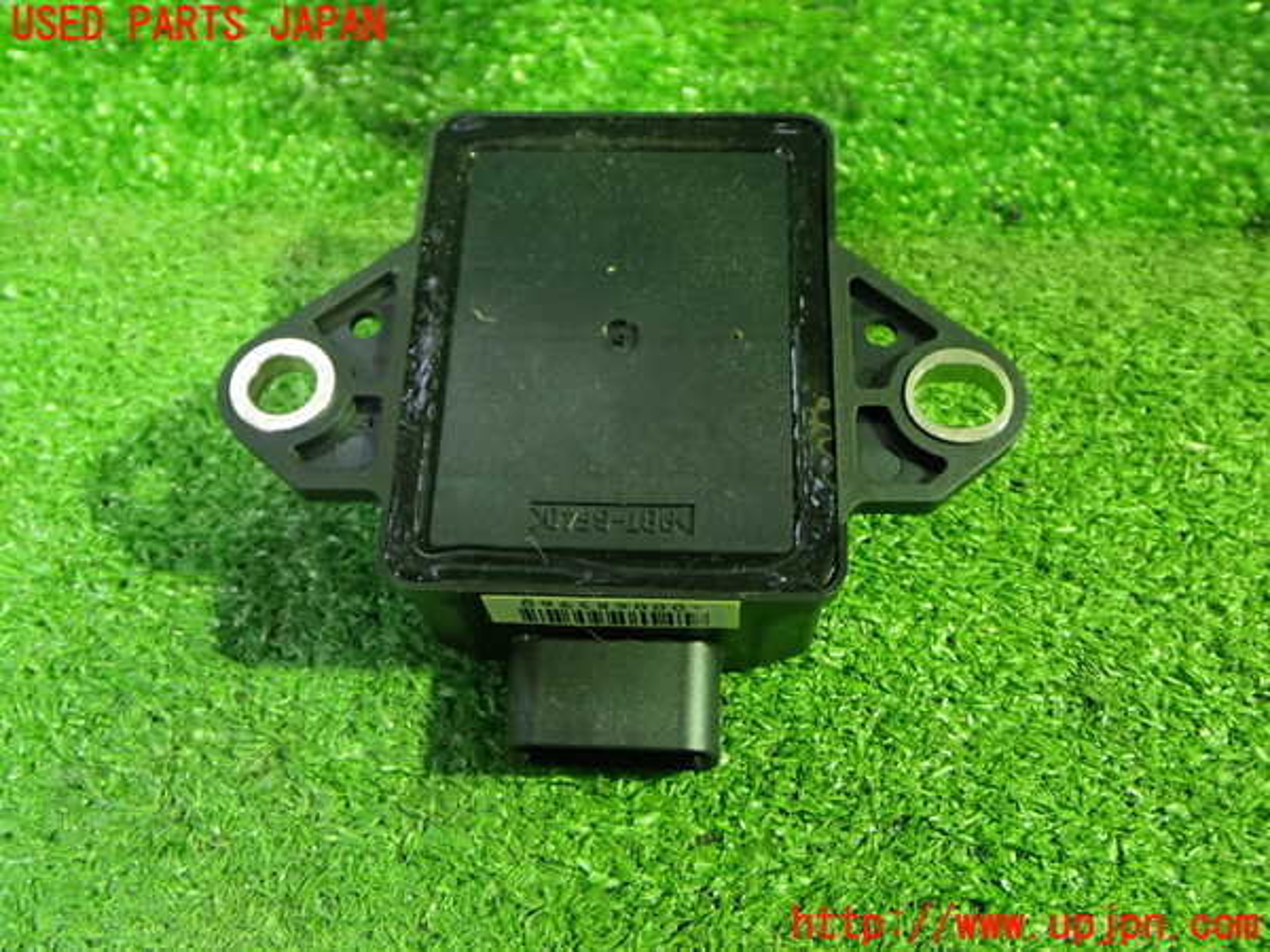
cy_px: 476
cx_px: 635
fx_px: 1321
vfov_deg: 39.7
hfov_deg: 51.4
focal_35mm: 36
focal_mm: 6.37
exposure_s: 1/15
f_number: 2.5
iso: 800
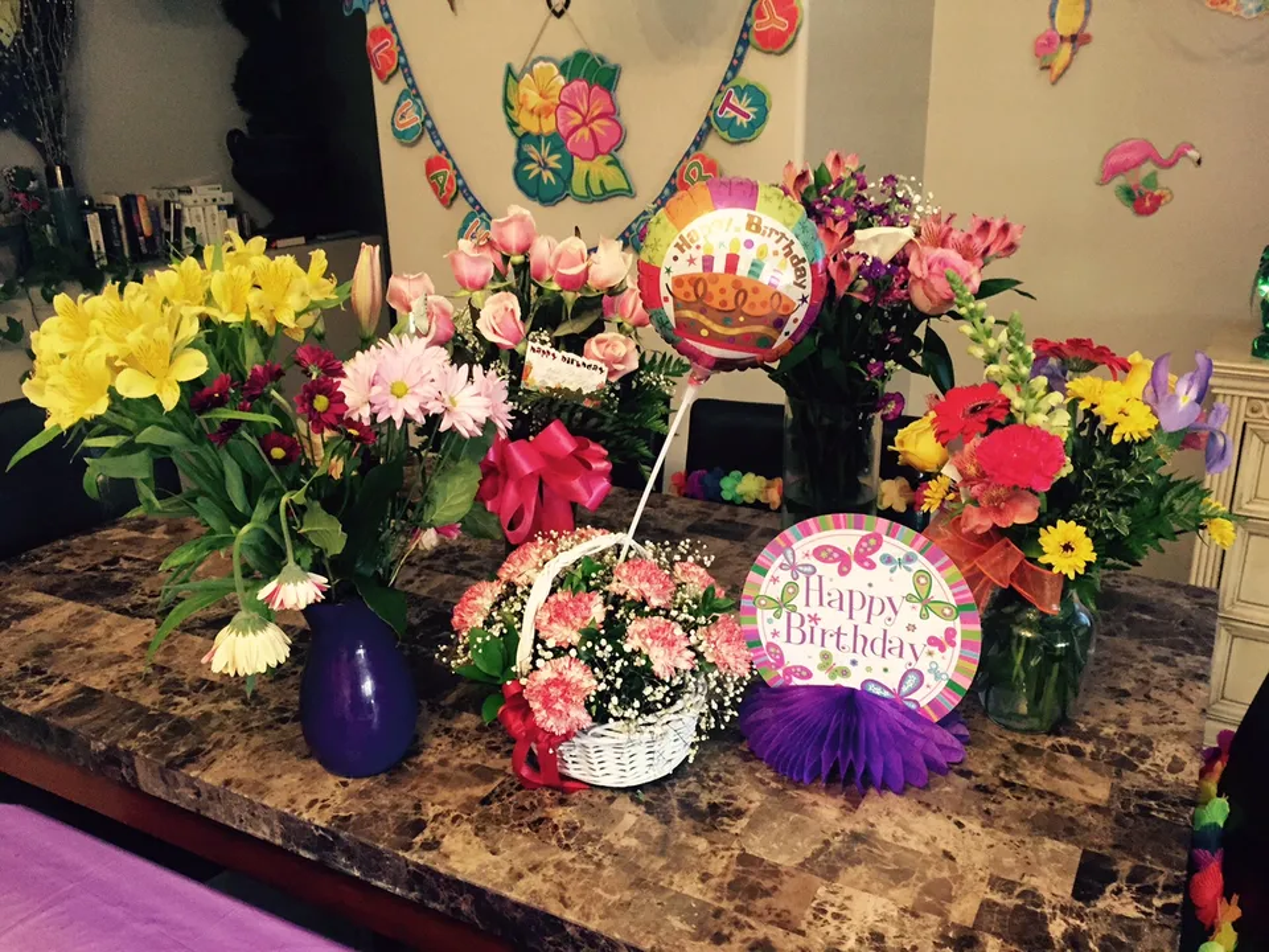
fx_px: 1063
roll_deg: +2.1
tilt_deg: -20.5
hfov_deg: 61.7
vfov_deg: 48.2
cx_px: 634
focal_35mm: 29
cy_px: 476
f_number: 2.2
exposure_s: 1/17
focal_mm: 4.2
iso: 250
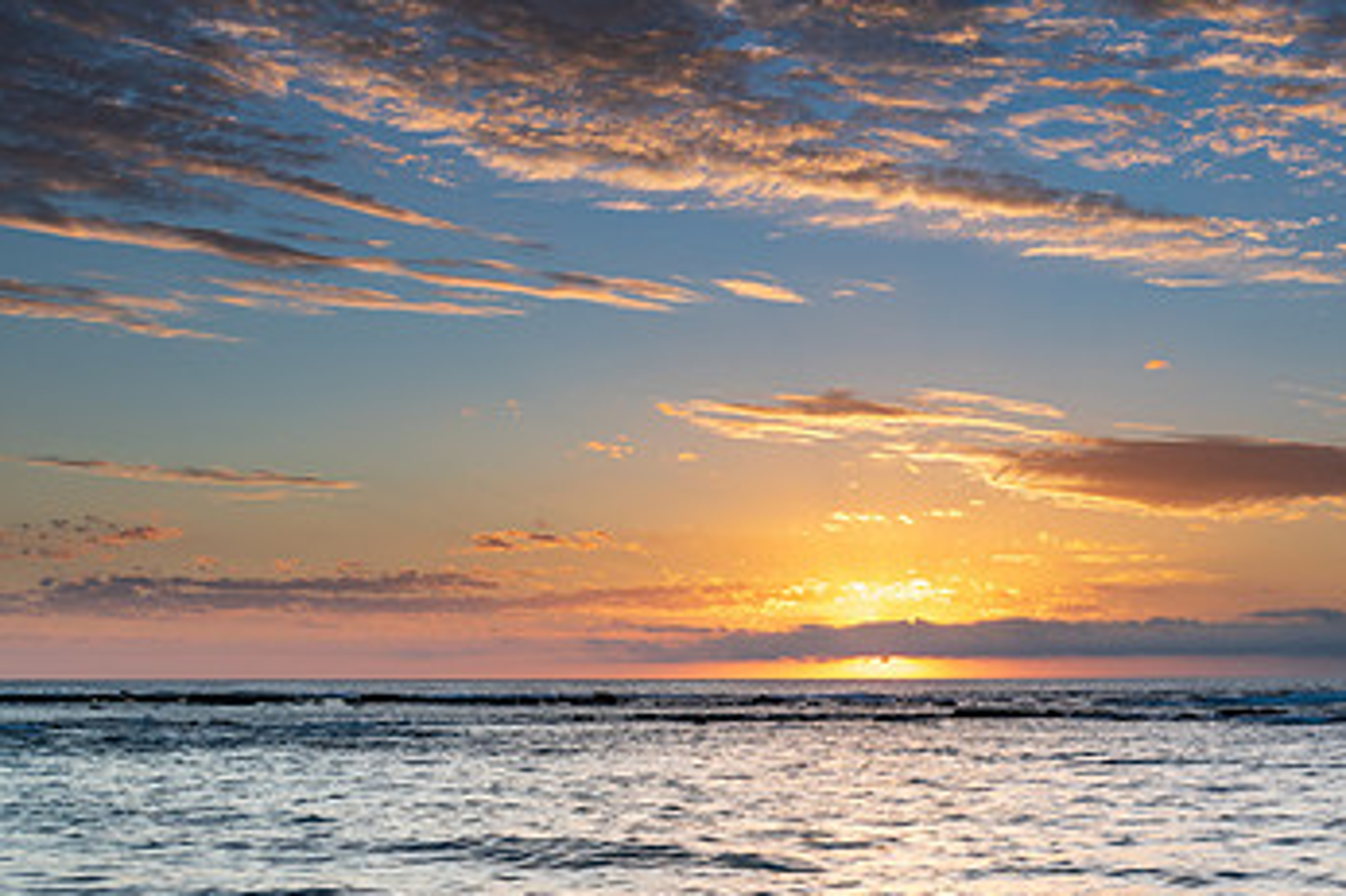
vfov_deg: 20.9
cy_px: 747
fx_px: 2392
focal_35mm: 64
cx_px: 966
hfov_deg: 31.0
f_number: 11
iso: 31
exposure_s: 1/6
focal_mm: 38
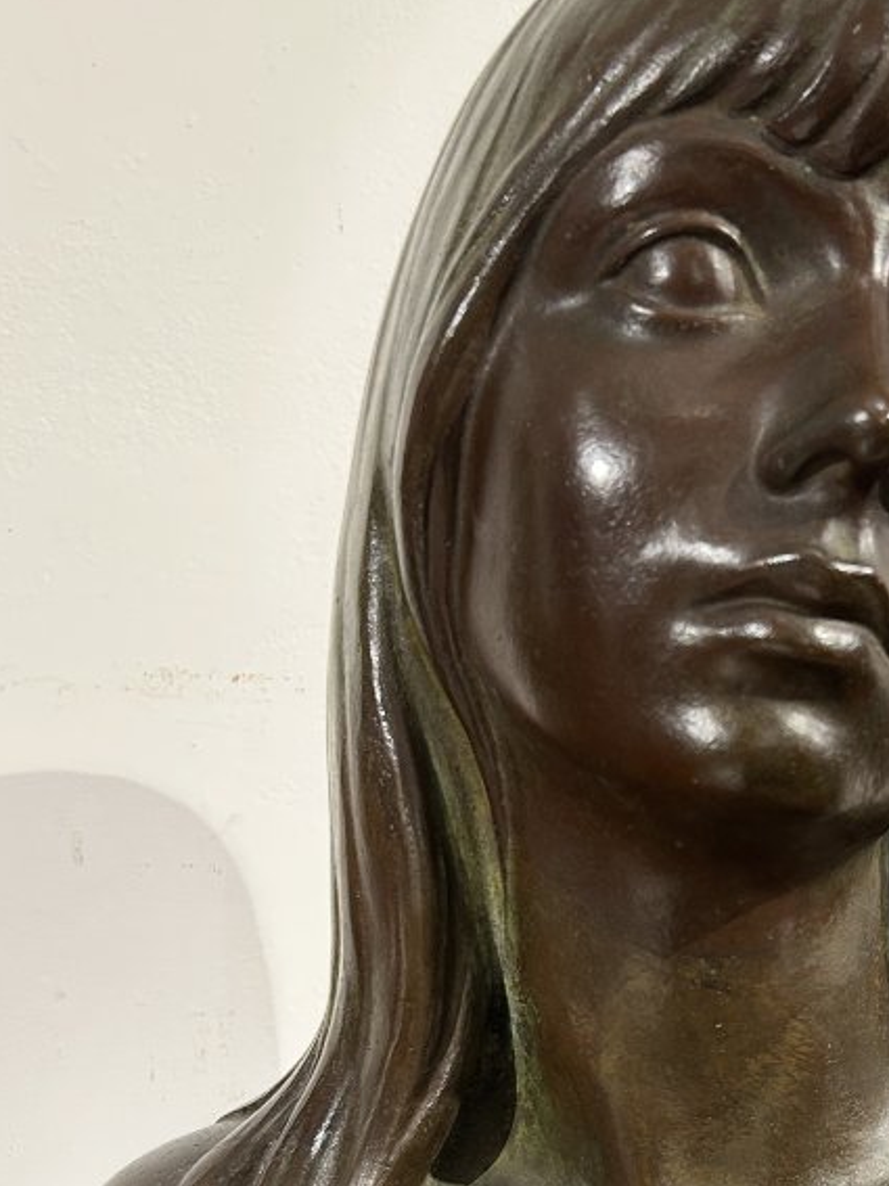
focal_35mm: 55
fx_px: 1884
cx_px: 732
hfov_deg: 26.0
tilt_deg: -5.2
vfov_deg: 33.8
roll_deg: -0.4
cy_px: 973
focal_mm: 5.7
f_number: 1.5
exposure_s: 1/50
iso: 100
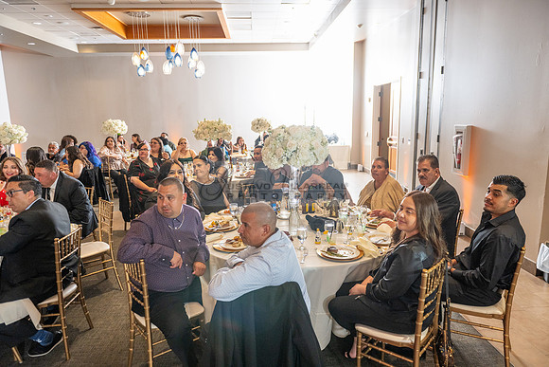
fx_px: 366
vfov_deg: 53.2
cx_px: 274
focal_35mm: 24
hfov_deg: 73.7
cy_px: 184
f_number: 3.5
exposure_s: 1/160
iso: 800
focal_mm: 24
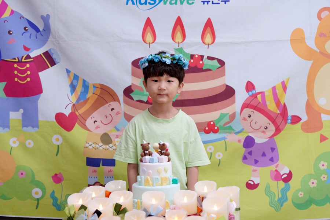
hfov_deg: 28.8
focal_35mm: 70
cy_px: 110
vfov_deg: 19.5
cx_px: 165
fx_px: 642
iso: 1000
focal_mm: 70
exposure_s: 1/160
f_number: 4
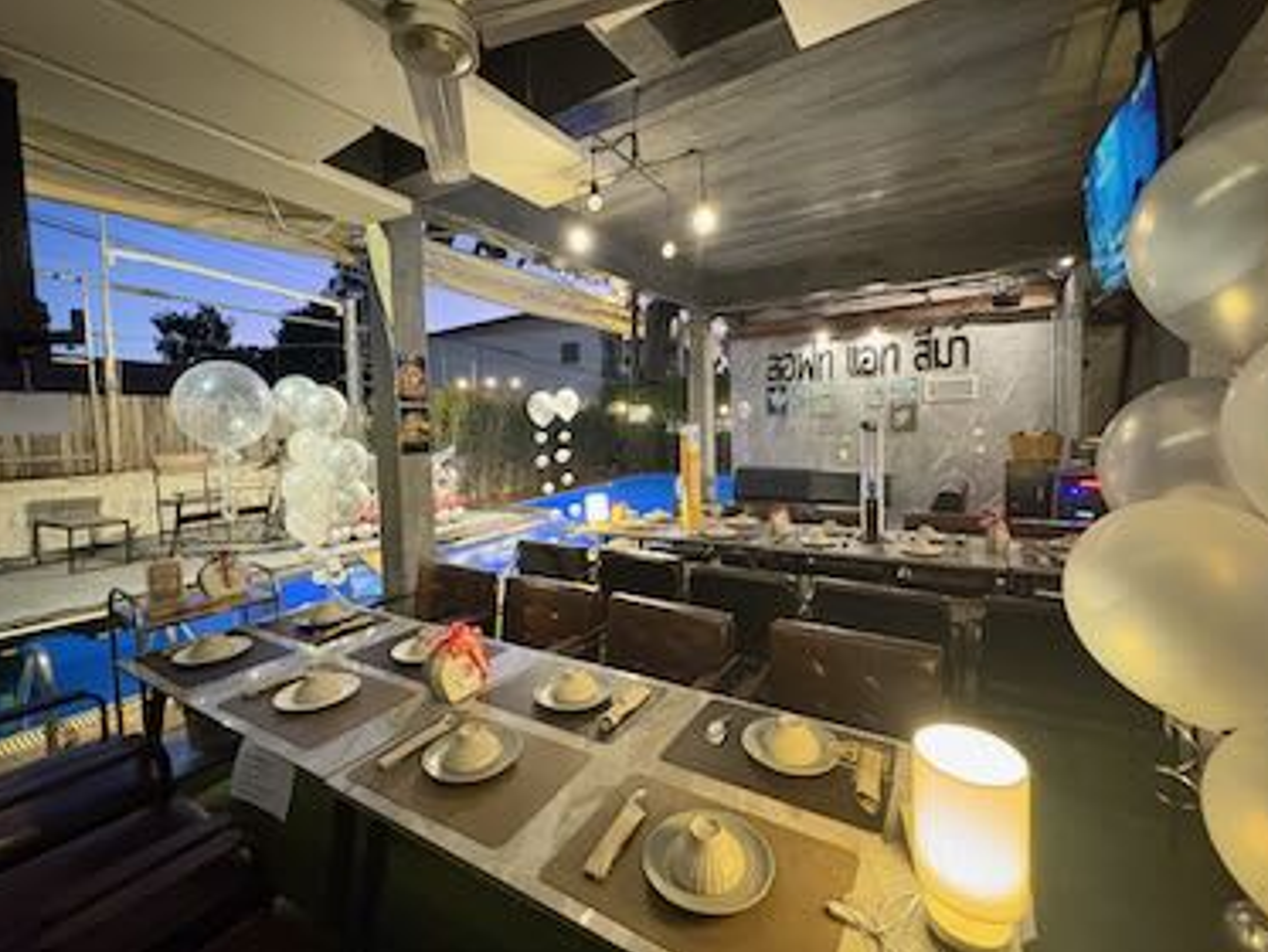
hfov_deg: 98.2
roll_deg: +1.8
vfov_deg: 81.7
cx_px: 639
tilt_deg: -2.6
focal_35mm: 15
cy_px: 452
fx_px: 550
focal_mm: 2.22
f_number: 2.2
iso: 1250
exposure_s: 1/25
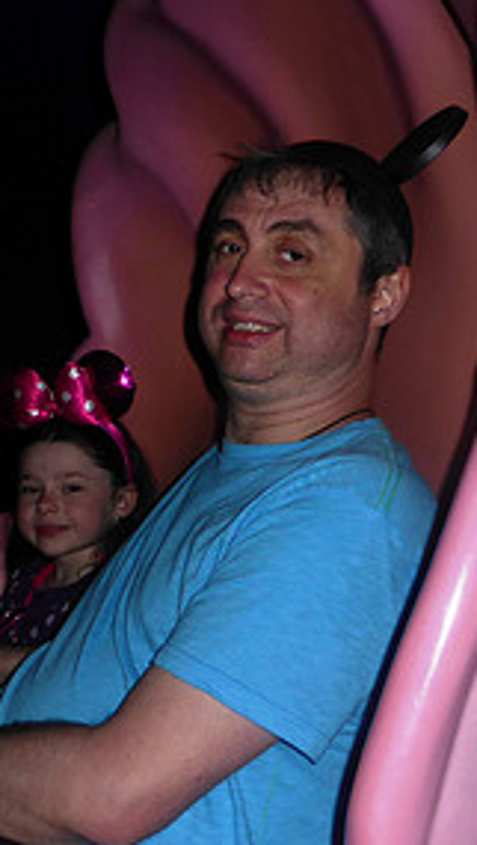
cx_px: 157
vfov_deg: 33.7
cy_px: 497
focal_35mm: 62
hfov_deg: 19.4
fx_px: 1390
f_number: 3.4
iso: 100
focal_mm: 4.8
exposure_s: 1/60
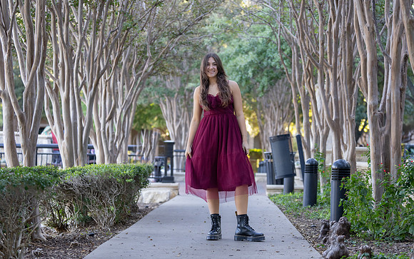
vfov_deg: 14.9
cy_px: 154
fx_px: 992
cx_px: 210
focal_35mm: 88
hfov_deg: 23.6
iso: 1000
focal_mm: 72
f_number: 2.8
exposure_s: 1/320
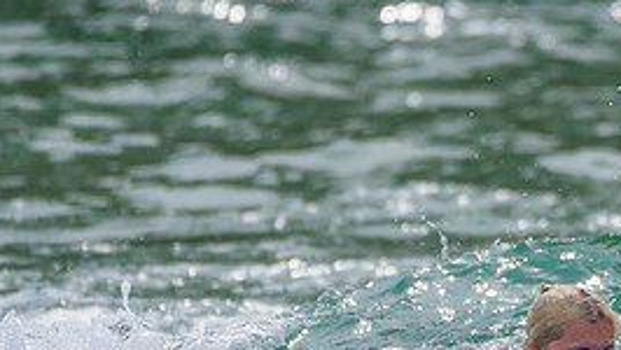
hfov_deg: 1.5
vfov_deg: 0.9
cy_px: 454
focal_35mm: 1399
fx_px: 23050
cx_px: 659
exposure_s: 1/2000
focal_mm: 500
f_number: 5.6
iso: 160
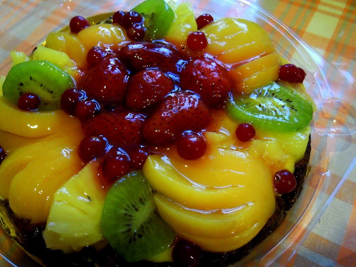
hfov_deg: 52.5
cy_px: 148
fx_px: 360
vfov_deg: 40.6
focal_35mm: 35
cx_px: 157
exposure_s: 1/50
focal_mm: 5
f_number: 2.7
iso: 800
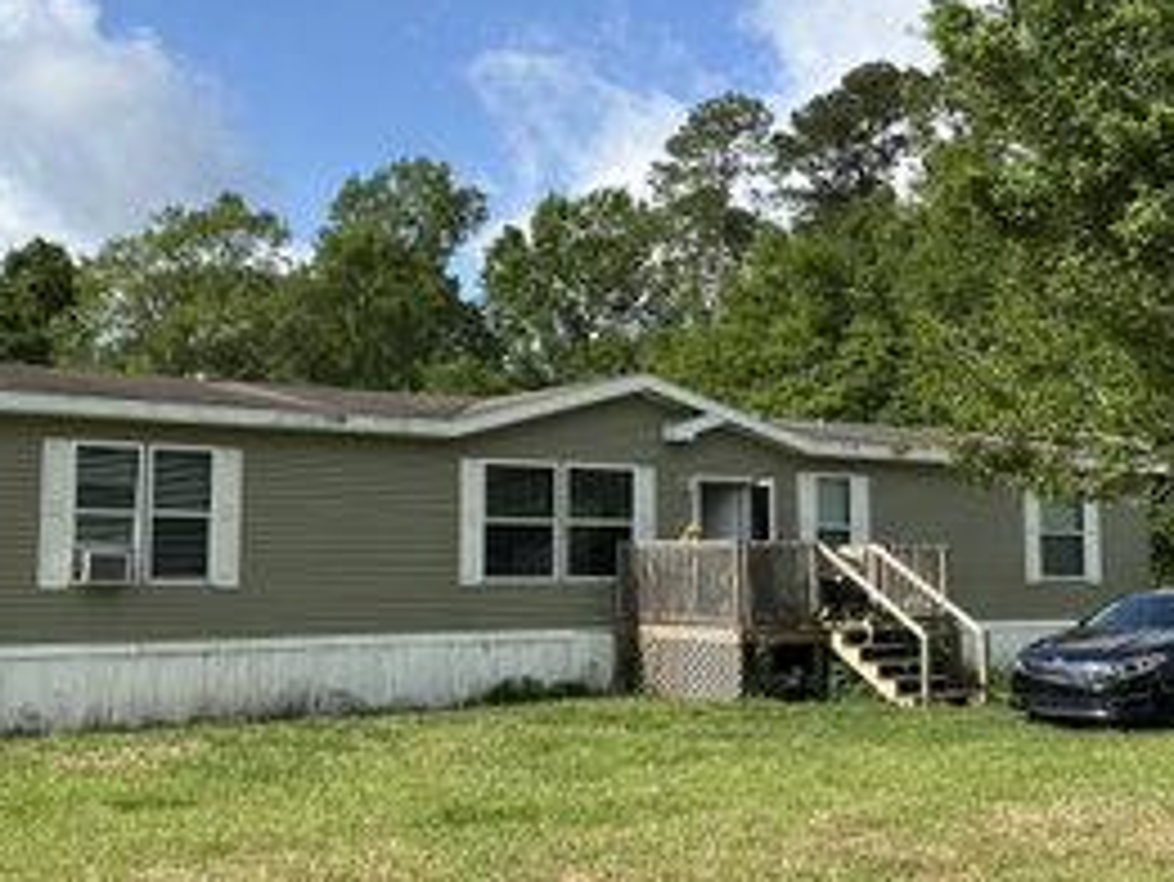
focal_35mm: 47
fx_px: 1595
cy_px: 450
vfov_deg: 30.9
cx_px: 486
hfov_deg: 40.3
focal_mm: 6.86
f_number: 1.78
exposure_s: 1/3861
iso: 80
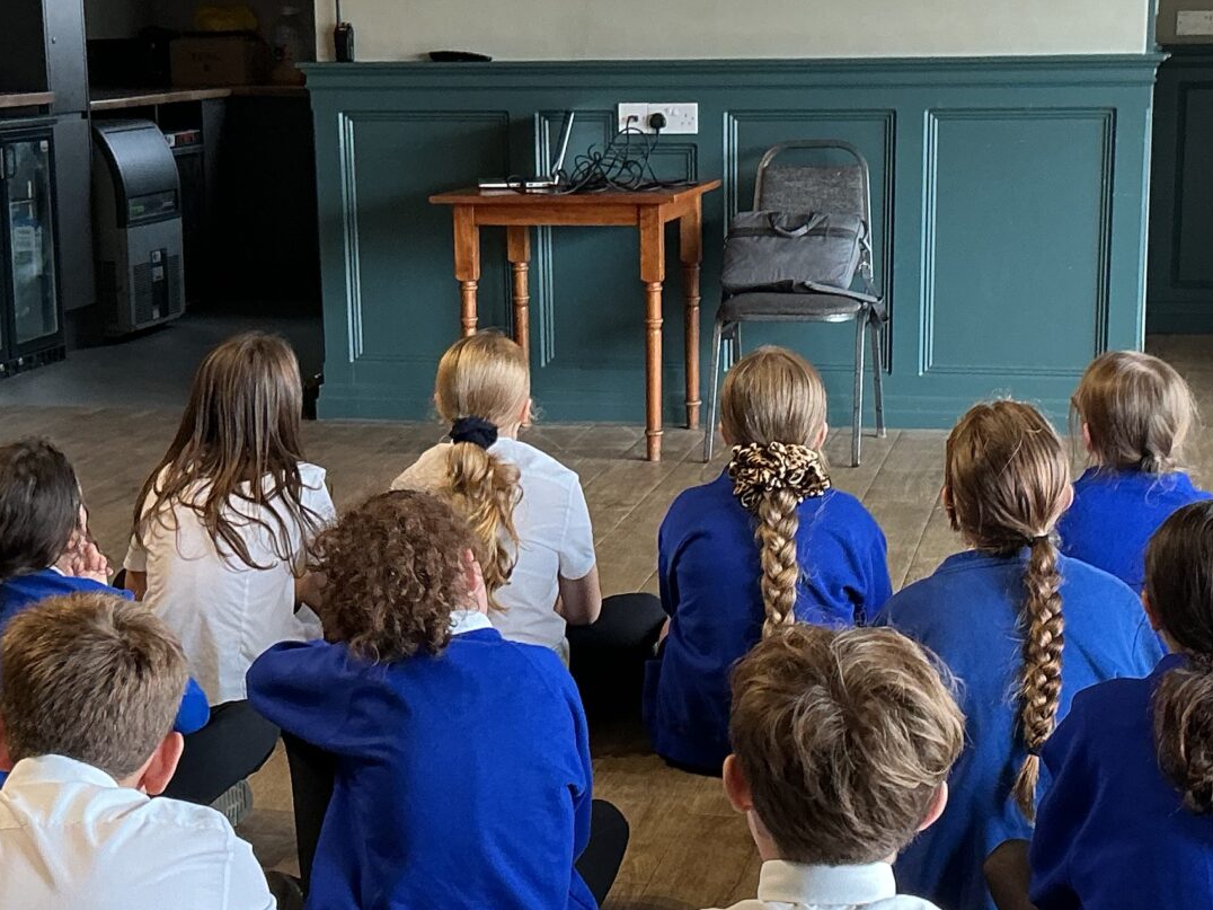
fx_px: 2418
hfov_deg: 28.2
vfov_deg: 21.3
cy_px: 504
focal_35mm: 69
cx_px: 596
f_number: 1.8
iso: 64
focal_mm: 3
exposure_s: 1/50
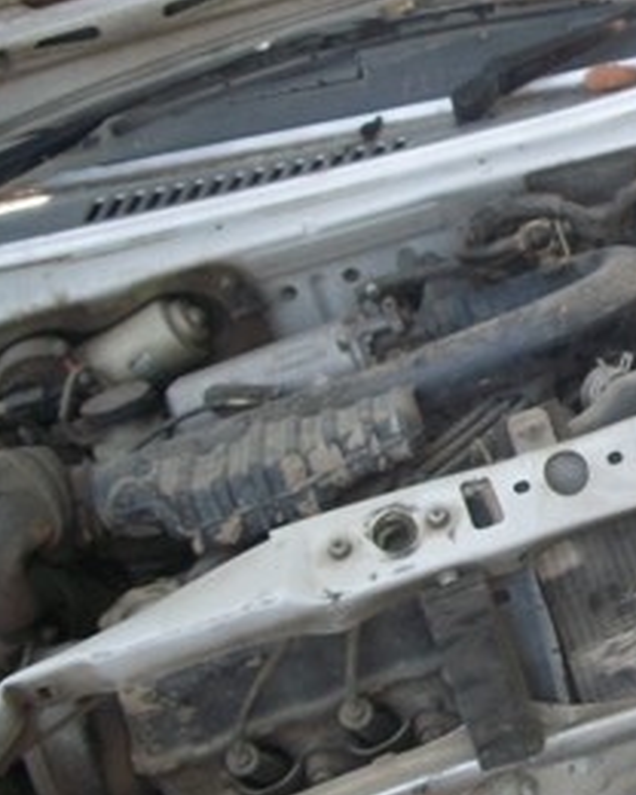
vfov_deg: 24.7
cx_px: 767
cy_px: 422
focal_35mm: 77
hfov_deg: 18.8
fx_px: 1812
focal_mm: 5.7
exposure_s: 1/60
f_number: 2.9
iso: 80
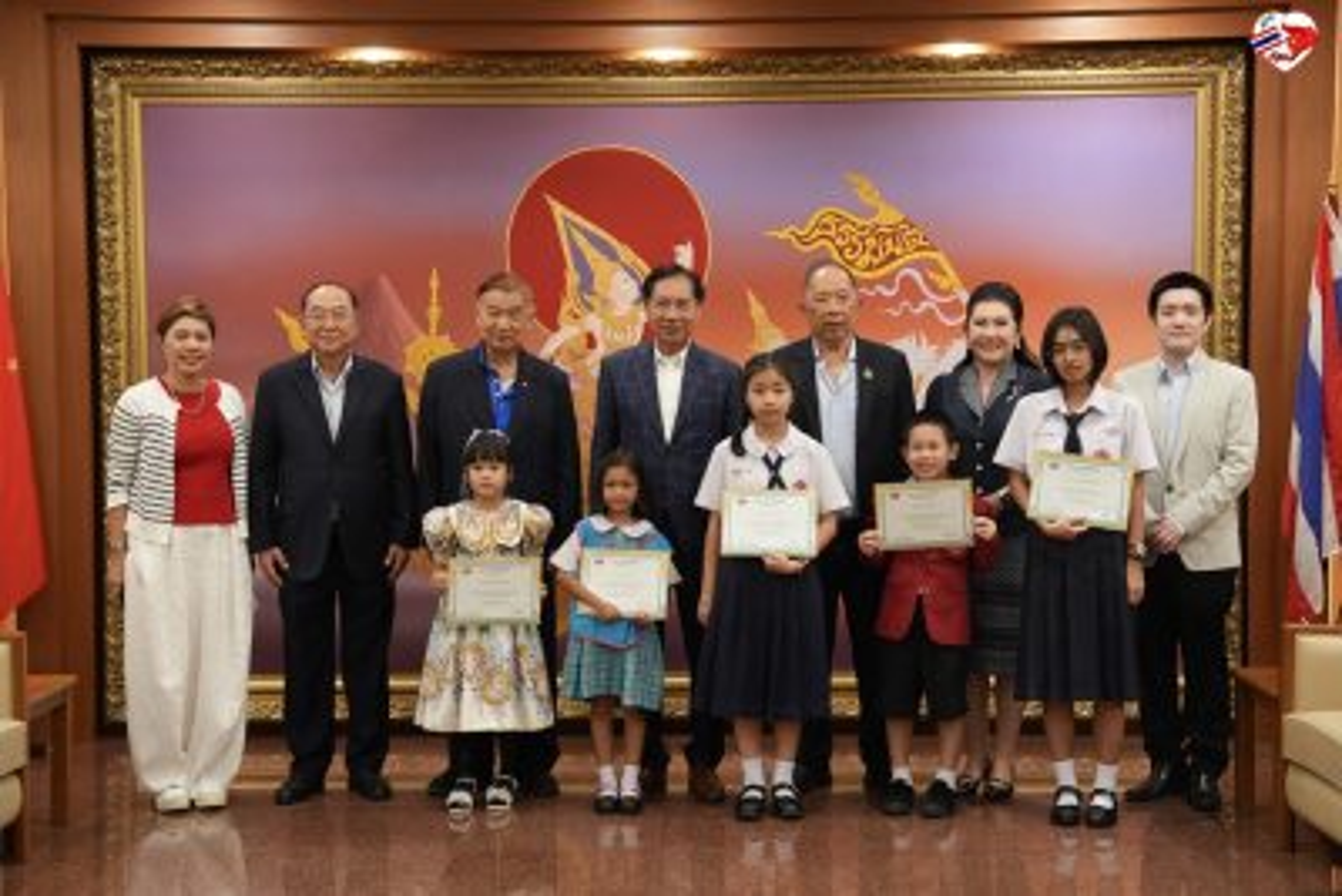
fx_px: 2125
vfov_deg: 23.8
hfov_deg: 35.0
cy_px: 448
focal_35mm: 57
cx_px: 671
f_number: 5.6
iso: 4000
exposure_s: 1/80
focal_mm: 57
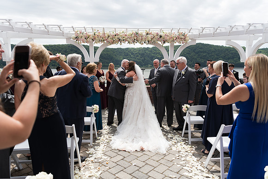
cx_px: 134
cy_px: 90
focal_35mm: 24
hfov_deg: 73.1
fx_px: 181
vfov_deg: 52.6
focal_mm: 24
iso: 64
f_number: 2.8
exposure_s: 1/1600
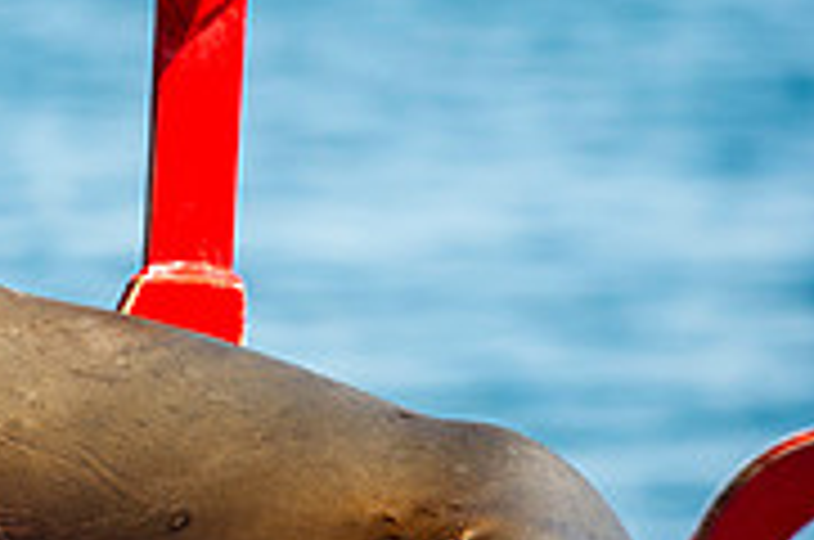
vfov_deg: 2.6
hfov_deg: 3.9
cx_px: -486
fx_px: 11963
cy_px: -189
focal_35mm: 530
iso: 200
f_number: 5.6
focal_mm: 165
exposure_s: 1/640
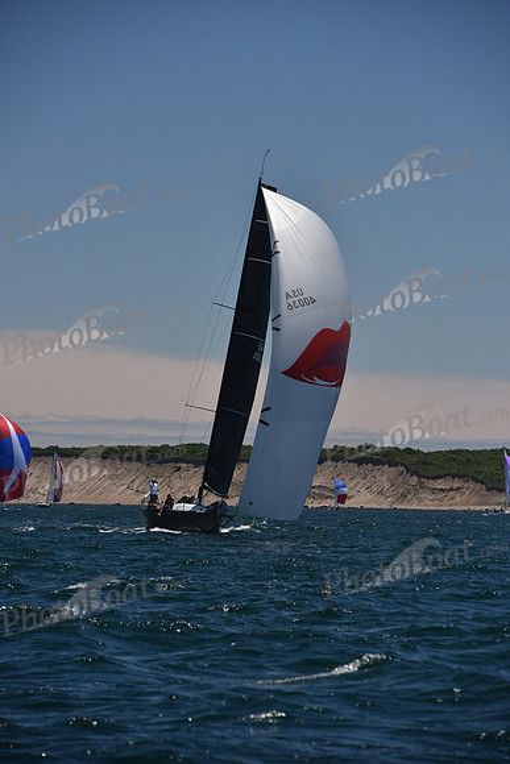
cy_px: 382
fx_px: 4247
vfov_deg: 10.3
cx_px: 255
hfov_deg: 6.9
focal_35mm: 200
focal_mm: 200
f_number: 8
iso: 250
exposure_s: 1/800
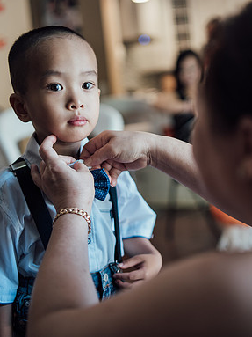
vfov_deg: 37.5
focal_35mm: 51
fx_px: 495
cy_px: 168
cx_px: 167
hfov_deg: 28.4
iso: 640
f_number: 1.4
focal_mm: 35
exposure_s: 1/320
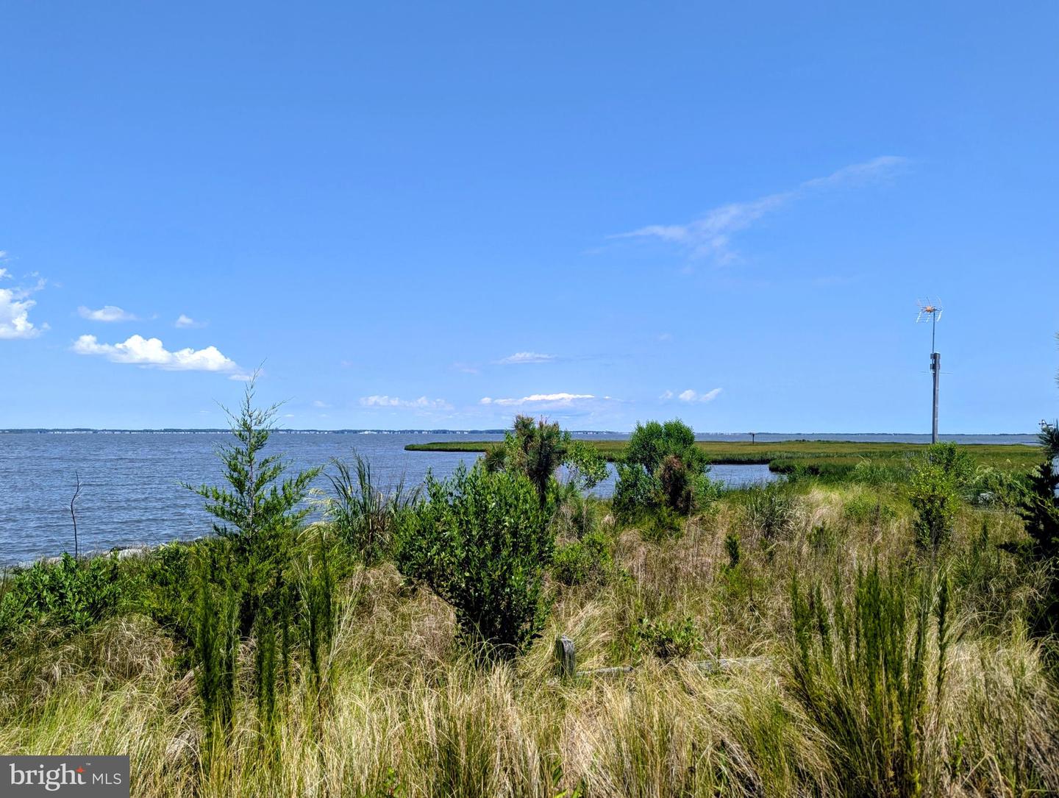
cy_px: 399
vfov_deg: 57.0
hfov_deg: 71.5
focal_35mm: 24
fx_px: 735
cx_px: 530
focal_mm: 6.81
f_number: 1.85
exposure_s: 1/2020
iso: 44
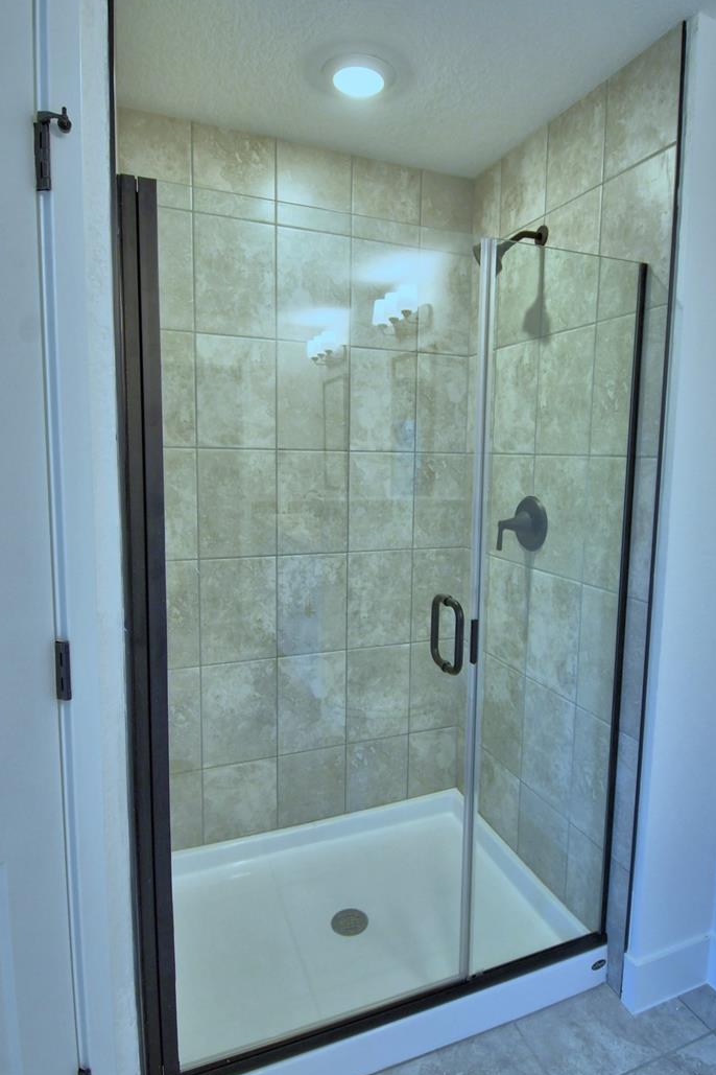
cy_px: 518
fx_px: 626
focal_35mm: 21
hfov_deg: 59.3
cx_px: 401
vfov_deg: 81.2
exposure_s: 1/50
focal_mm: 12
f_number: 4.8
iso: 400
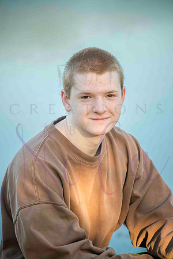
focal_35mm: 200
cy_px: 130
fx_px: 1442
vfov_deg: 10.3
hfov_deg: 6.9
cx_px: 86
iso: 400
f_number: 8
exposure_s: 1/400
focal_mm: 200
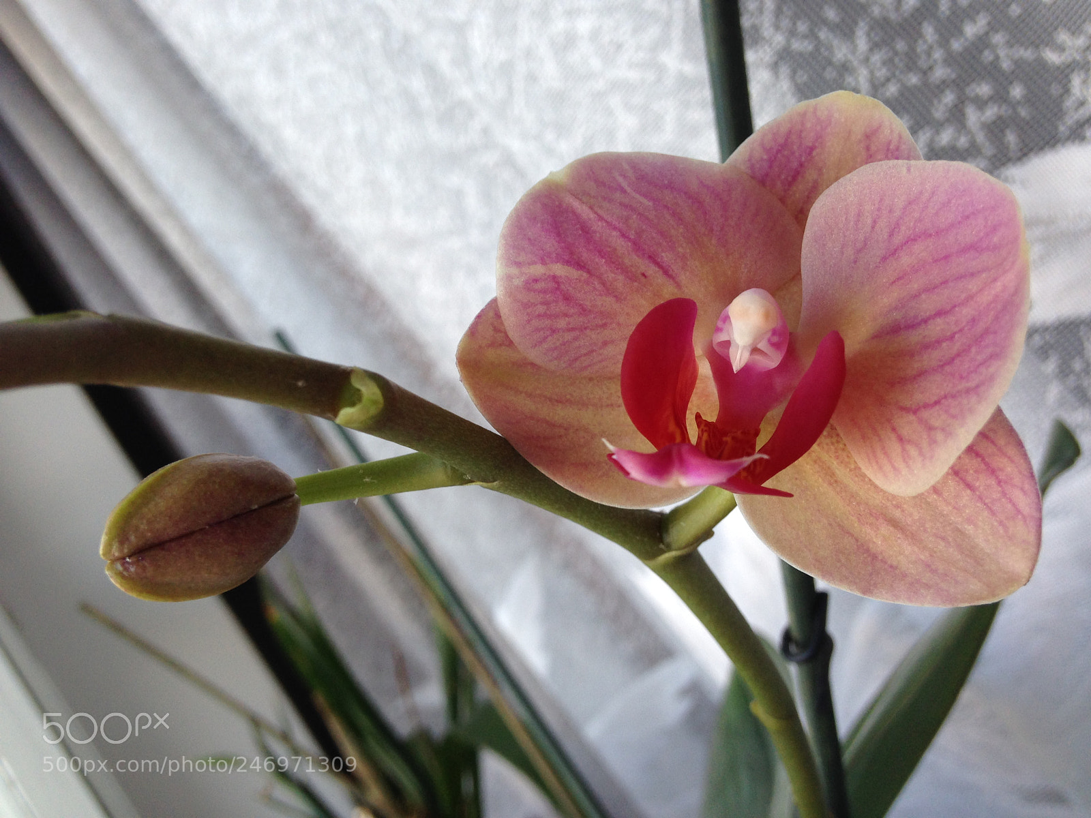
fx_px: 1040
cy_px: 409
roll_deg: +36.5
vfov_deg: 42.9
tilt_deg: +10.6
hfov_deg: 55.4
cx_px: 546
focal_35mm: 33
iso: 64
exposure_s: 1/120
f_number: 2.4
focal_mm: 4.12
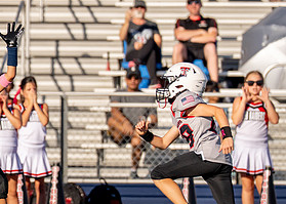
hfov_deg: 2.4
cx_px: -26
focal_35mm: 851
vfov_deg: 1.7
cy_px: 97
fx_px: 6909
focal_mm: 200
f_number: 2.8
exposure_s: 1/10000
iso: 250
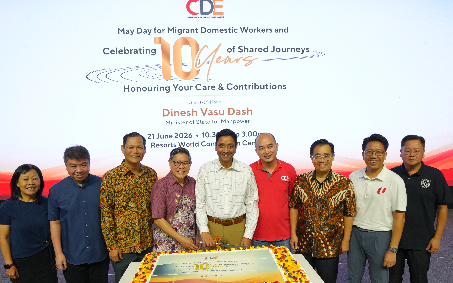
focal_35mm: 24
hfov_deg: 74.8
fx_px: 296
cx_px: 223
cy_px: 185
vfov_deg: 50.3
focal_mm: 16
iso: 1000
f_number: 4
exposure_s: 1/160
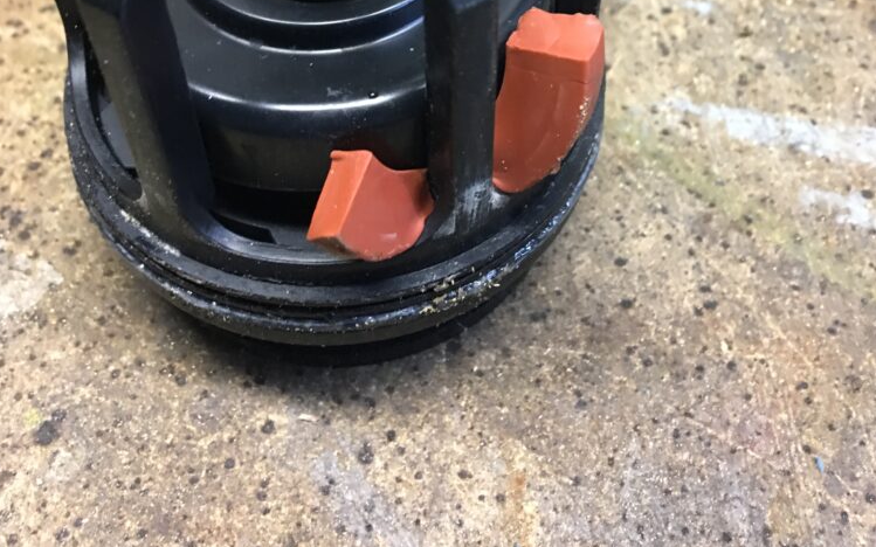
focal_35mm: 42
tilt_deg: -48.2
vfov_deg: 28.7
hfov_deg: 47.2
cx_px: 430
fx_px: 1003
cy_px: 8
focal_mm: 4.15
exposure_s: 1/10
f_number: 2.2
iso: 100
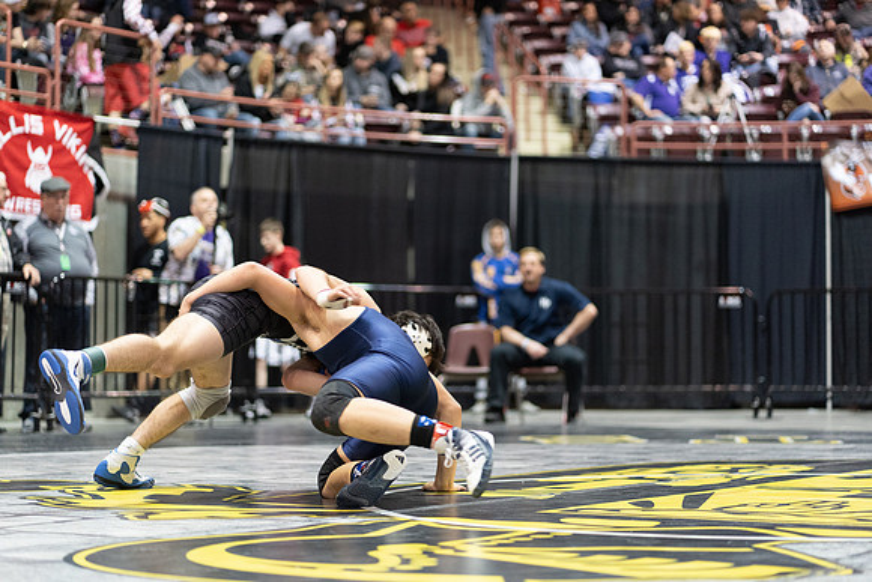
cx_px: 436
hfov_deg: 23.9
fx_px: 2059
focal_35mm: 85
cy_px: 291
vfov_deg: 16.1
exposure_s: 1/500
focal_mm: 85
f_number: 1.8
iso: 3200
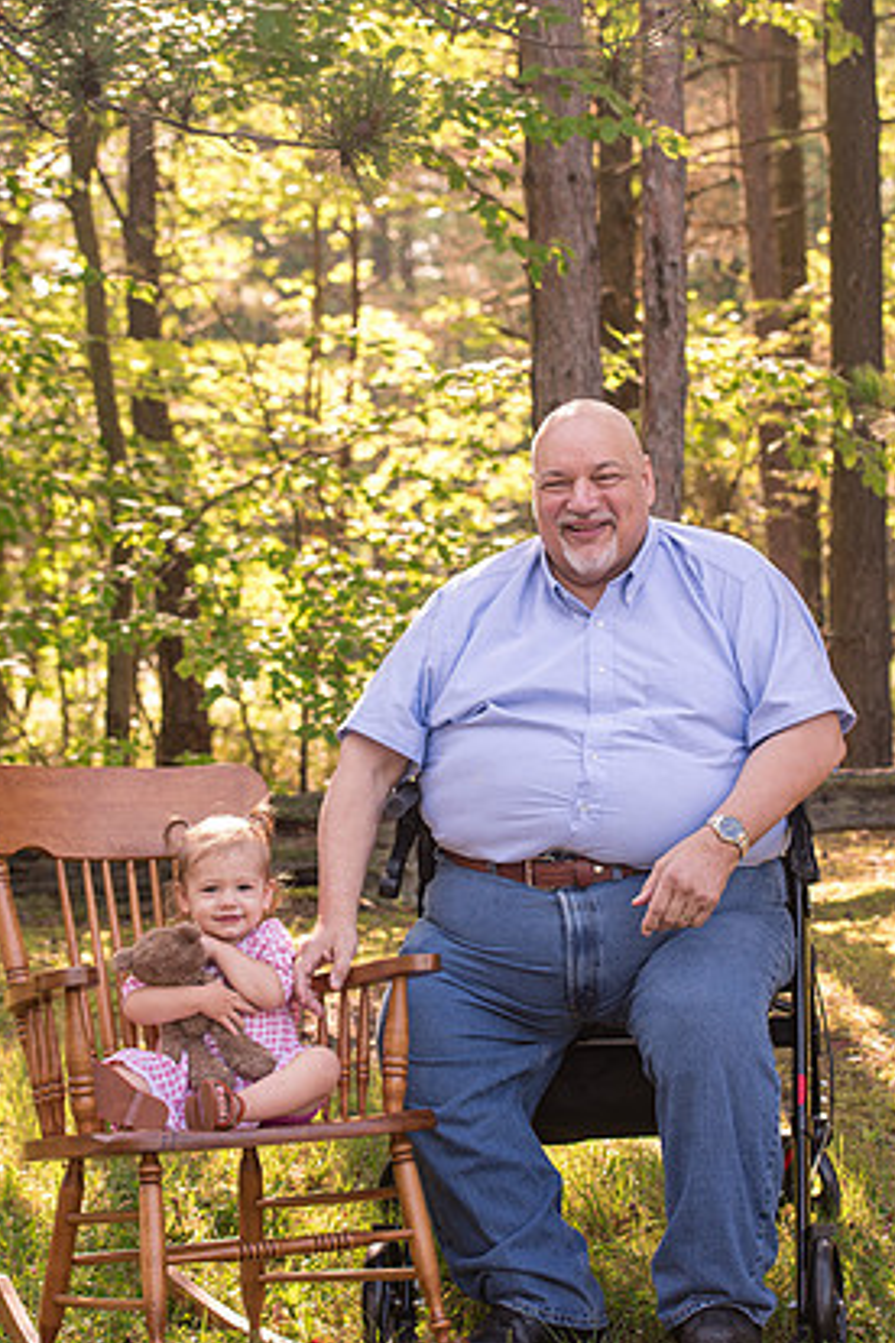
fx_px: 2834
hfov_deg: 17.9
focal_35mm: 76
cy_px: 659
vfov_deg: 26.7
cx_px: 464
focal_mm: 70
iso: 400
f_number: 5
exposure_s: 1/250
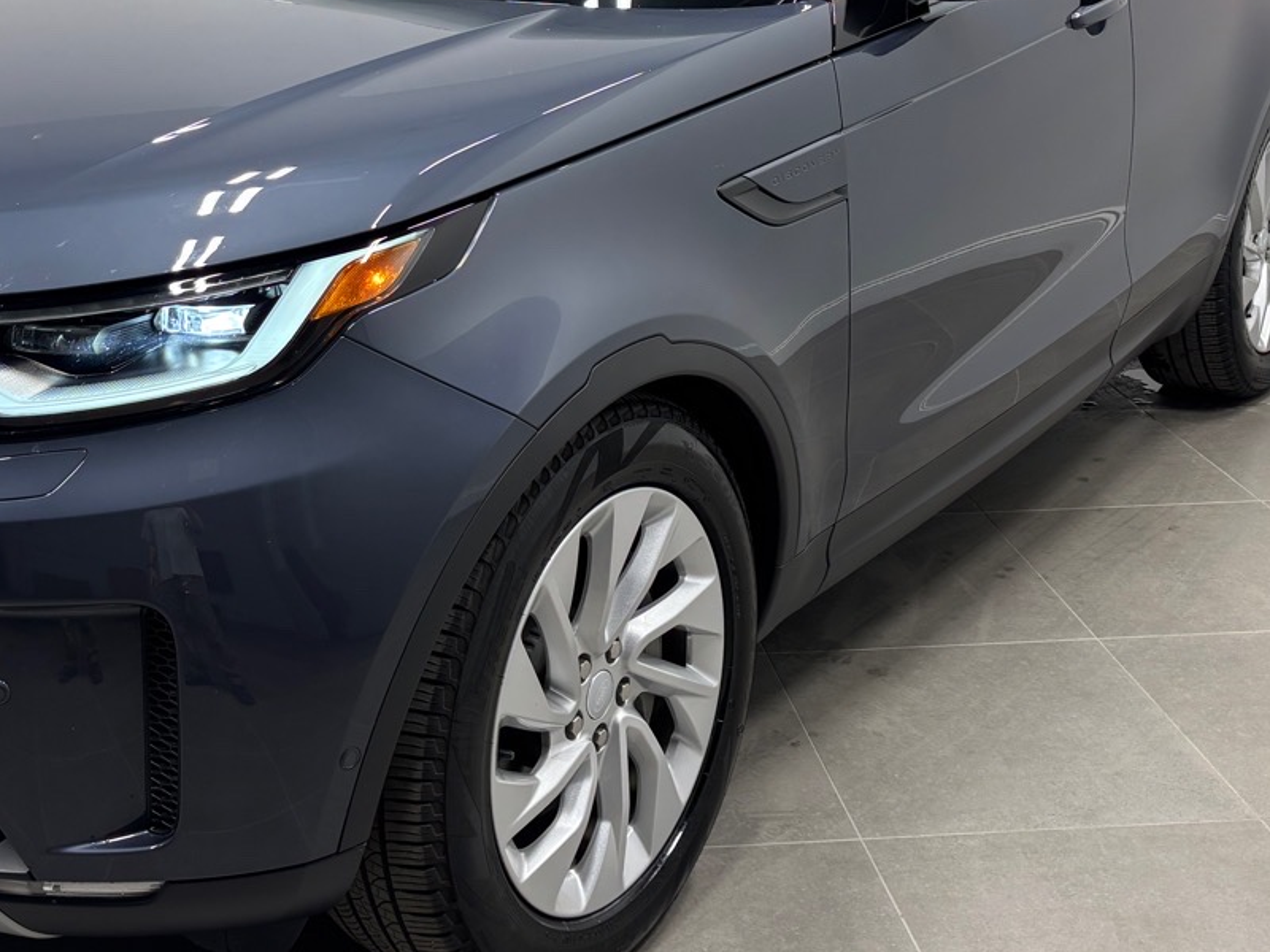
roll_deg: +0.9
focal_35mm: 52
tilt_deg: -12.4
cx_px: 444
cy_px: 165
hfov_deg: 36.5
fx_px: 1908
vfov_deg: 27.4
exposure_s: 1/166
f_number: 1.6
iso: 40
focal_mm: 5.96
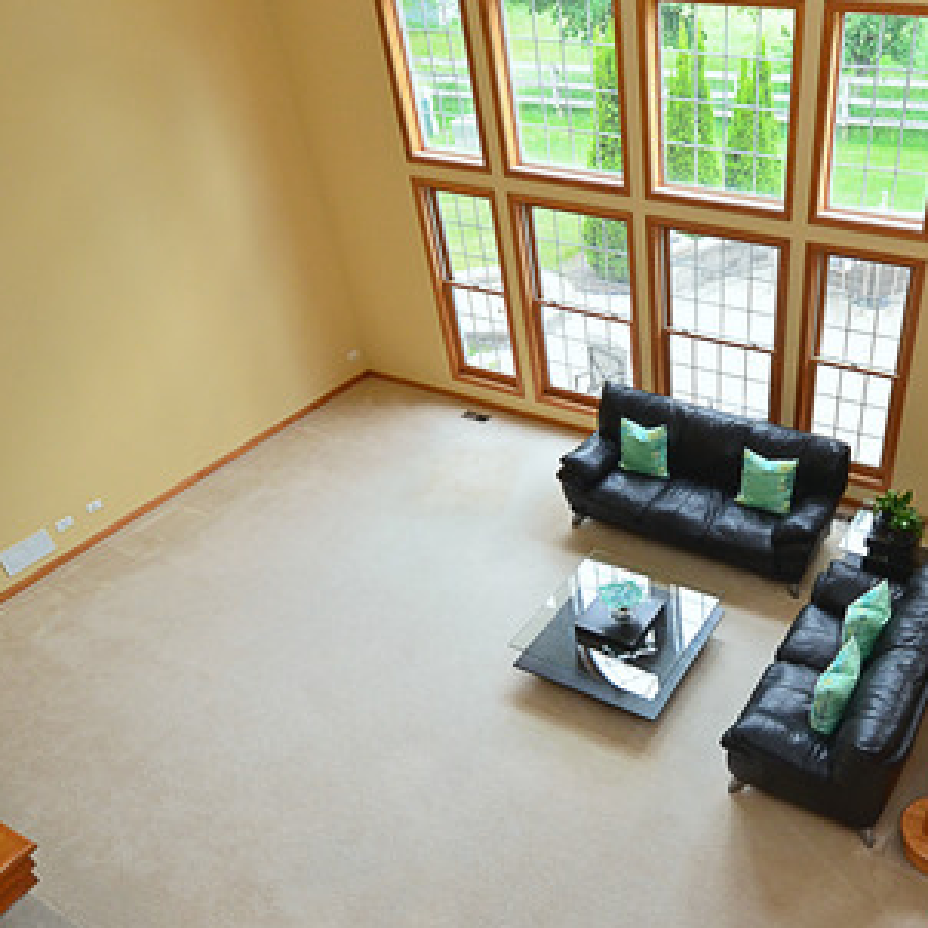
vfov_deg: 59.0
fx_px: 819
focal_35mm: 27
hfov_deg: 56.1
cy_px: 504
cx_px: 701
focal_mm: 10
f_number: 9
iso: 800
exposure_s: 1/100
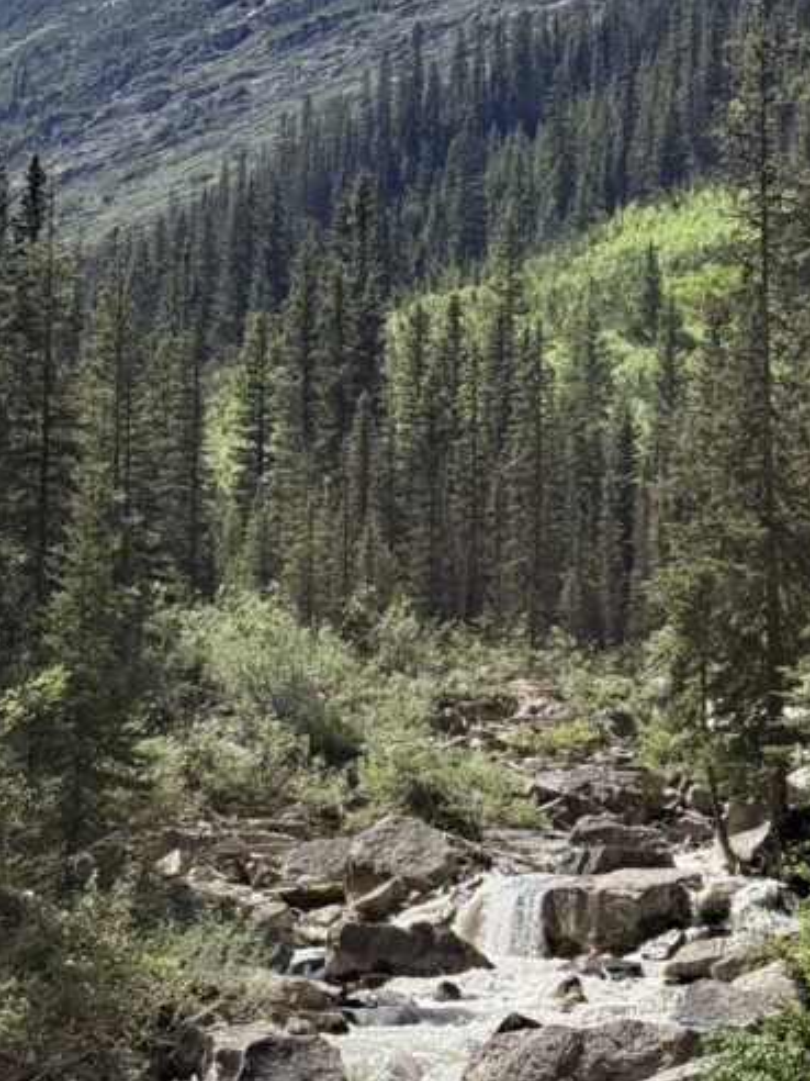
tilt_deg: +11.4
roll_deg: -1.5
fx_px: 3120
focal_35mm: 100
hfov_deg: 14.8
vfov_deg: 19.6
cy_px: 453
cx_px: 342
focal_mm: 6.76
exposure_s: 1/3891
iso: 64
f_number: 1.78
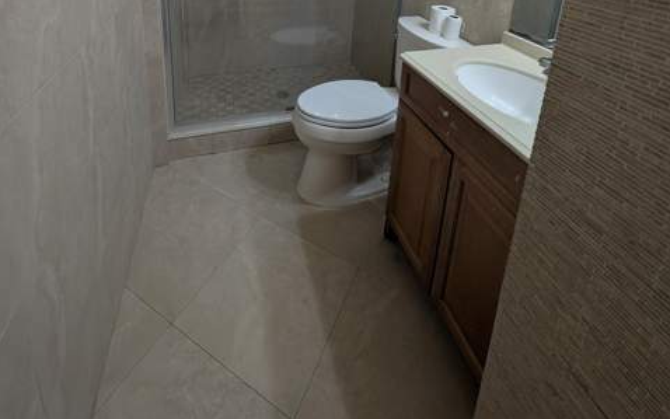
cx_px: 335
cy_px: -4
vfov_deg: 53.0
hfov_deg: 94.3
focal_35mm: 17
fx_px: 310
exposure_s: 1/60
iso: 93
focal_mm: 2.23
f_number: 1.95
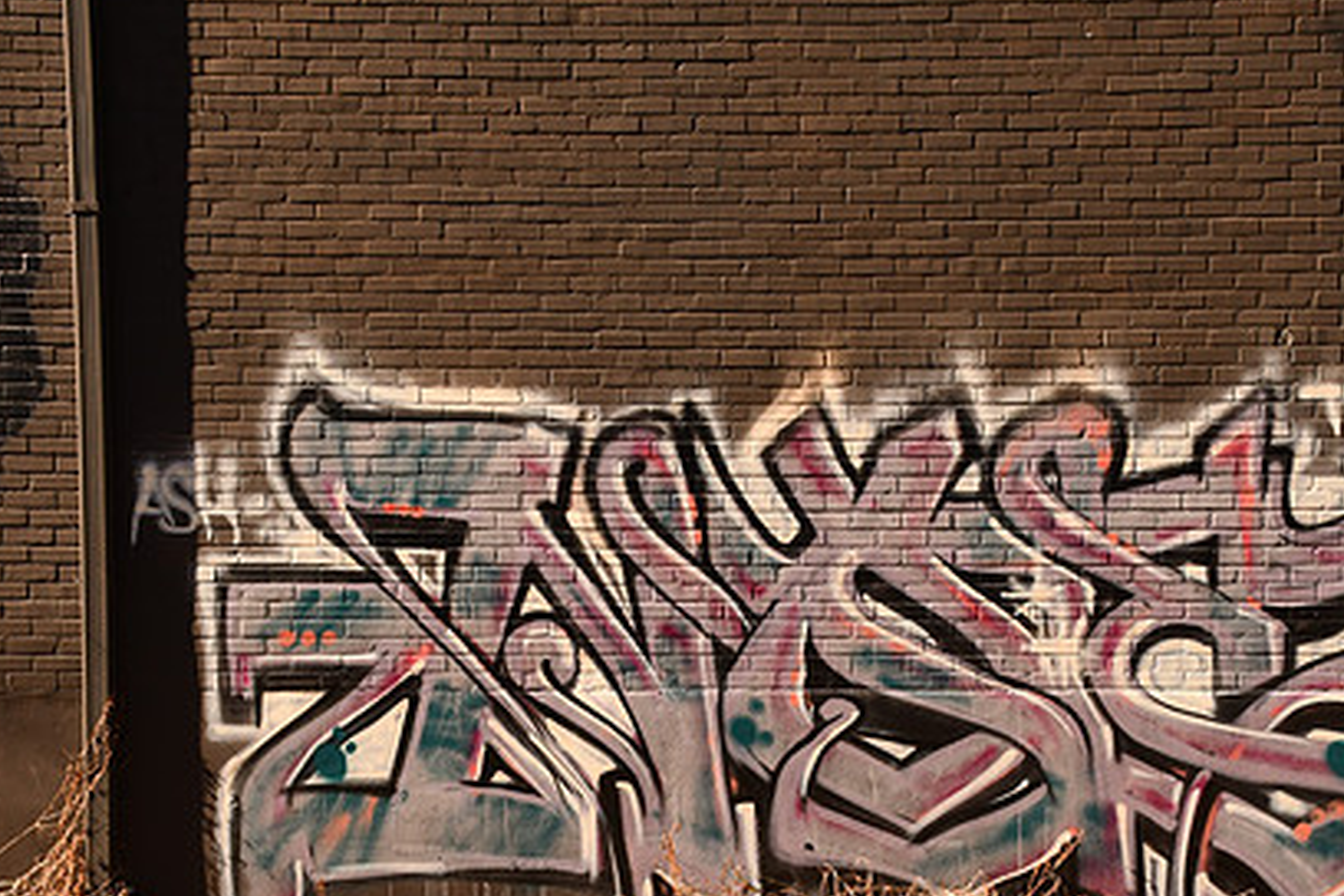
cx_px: 824
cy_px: 591
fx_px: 2762
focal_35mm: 74
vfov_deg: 18.4
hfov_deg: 27.3
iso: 400
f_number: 13
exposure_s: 1/400
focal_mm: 35
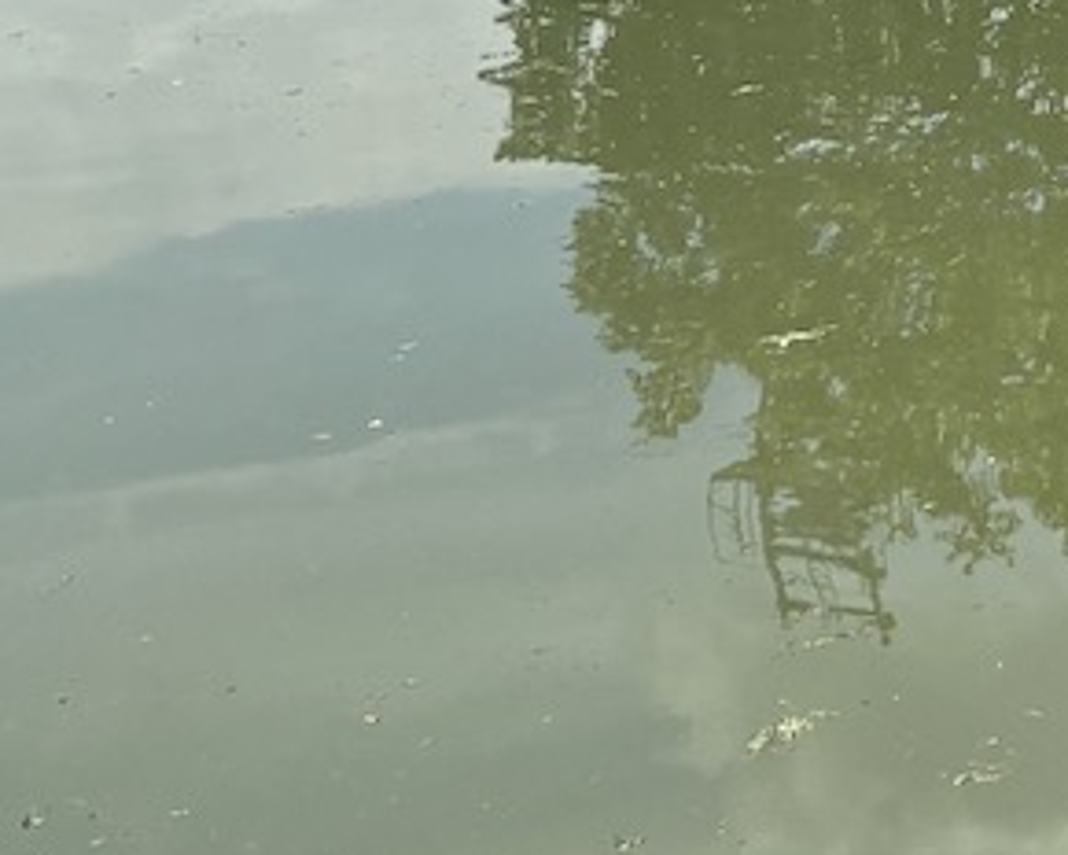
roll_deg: -0.2
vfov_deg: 13.0
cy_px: -767
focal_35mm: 105
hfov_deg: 15.0
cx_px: 2121
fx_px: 3319
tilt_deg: +0.3
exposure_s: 1/5348
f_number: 1.6
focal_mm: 5.96
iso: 50
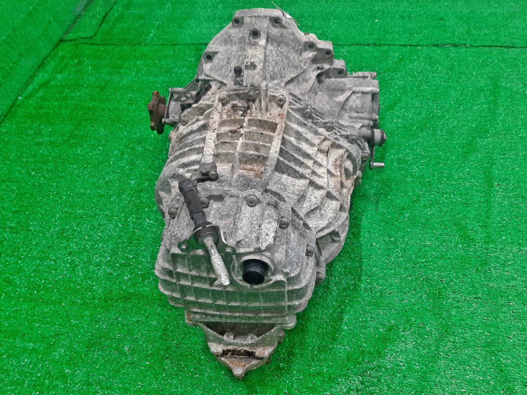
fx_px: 396
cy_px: 198
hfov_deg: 67.3
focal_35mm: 26
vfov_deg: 53.1
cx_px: 264
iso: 95
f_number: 1.7
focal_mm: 3.93
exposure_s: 1/50
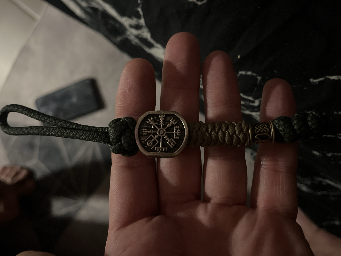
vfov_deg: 53.1
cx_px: 170
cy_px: 128
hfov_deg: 67.3
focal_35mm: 26
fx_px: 256
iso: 1250
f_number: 1.6
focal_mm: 5.1
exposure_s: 1/15
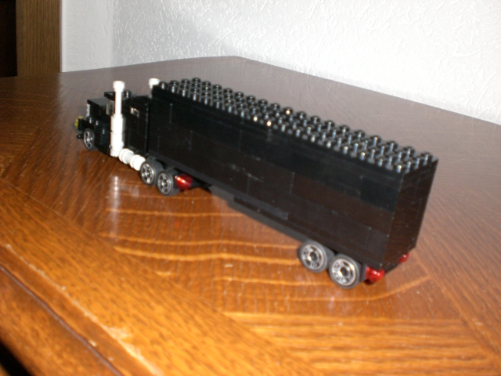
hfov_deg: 49.0
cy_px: 188
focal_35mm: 38
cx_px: 250
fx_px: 550
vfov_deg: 37.7
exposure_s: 1/60
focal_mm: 6.3
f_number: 3.1
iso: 200
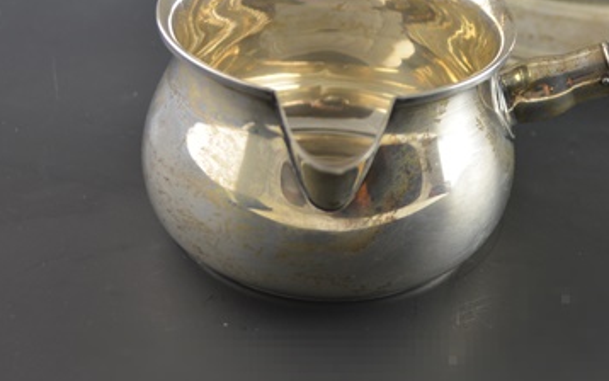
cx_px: 444
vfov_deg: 15.0
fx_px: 1444
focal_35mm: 87
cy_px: 111
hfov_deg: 23.6
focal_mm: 34
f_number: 5
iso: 400
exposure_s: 1/60
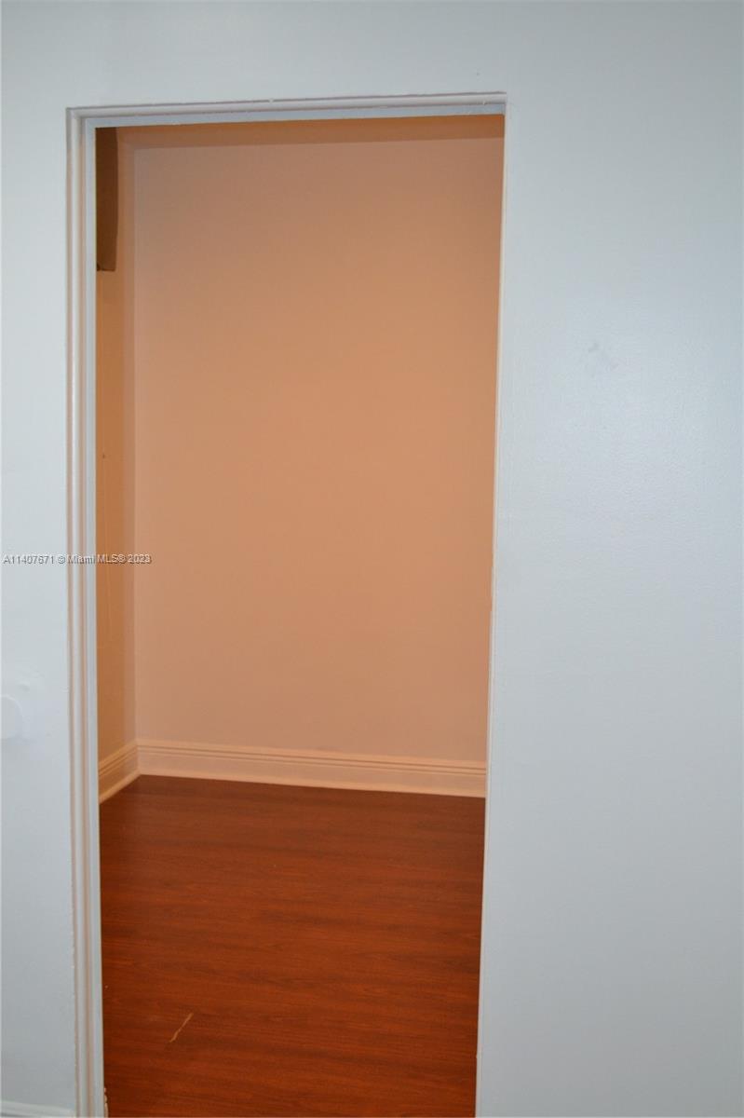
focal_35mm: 39
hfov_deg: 34.2
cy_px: 559
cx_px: 372
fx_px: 1210
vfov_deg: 49.6
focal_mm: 26
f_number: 4.2
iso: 1250
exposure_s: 1/60
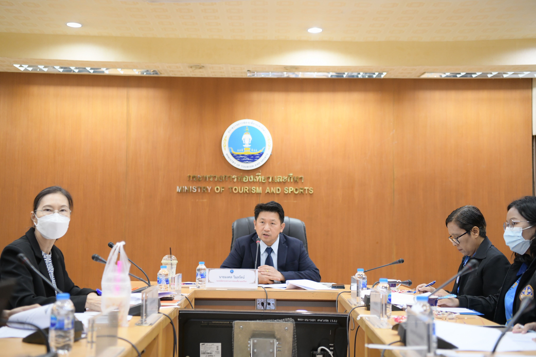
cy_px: 179
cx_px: 266
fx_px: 759
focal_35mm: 51
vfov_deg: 26.5
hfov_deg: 38.9
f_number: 2.8
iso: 1600
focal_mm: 50
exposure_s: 1/160
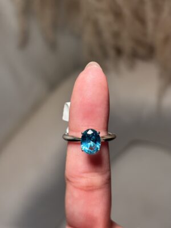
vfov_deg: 36.8
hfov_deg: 28.0
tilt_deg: -59.7
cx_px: 86
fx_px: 343
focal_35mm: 52
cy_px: 114
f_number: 1.6
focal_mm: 5.96
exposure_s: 1/64
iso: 50
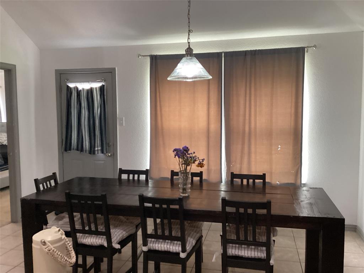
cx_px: 182
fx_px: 326
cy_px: 136
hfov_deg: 58.4
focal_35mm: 31
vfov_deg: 45.4
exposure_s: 1/60
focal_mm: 3.3
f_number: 2.4
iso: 320
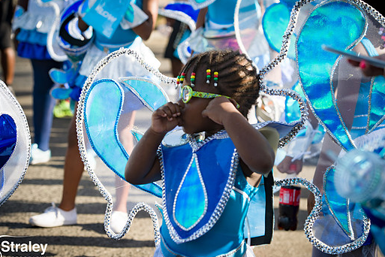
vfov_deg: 12.1
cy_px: 124
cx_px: 198
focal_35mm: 113
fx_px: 1208
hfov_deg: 18.1
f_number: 5.6
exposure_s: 1/200
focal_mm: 100
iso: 100
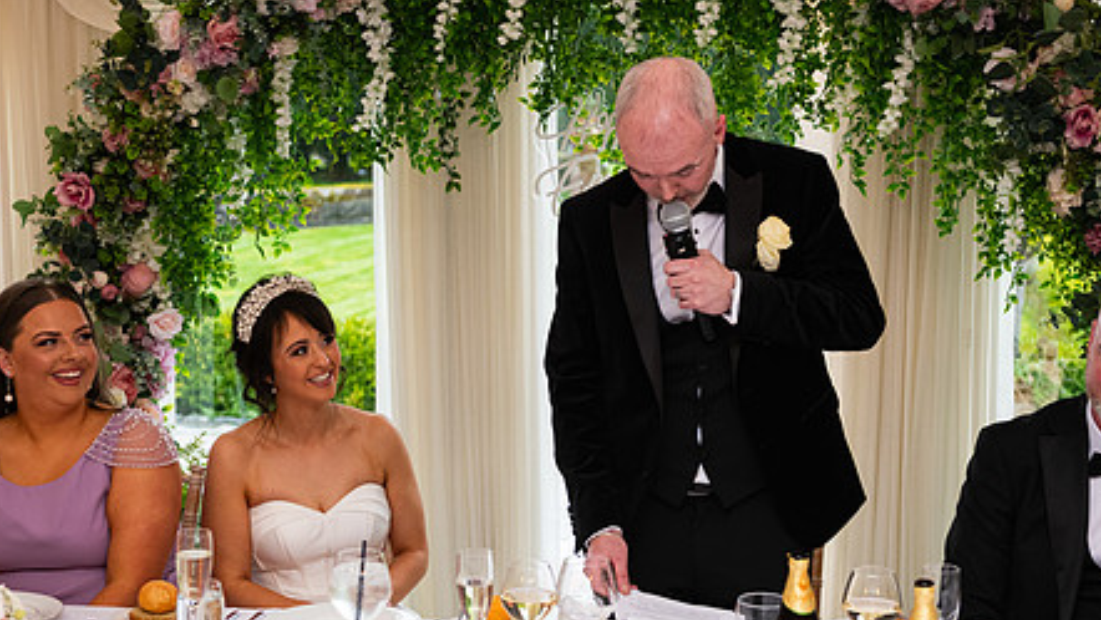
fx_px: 1928
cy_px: 352
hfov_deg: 31.9
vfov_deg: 18.3
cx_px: 546
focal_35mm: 66
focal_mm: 48
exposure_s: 1/160
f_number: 3.5
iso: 1000
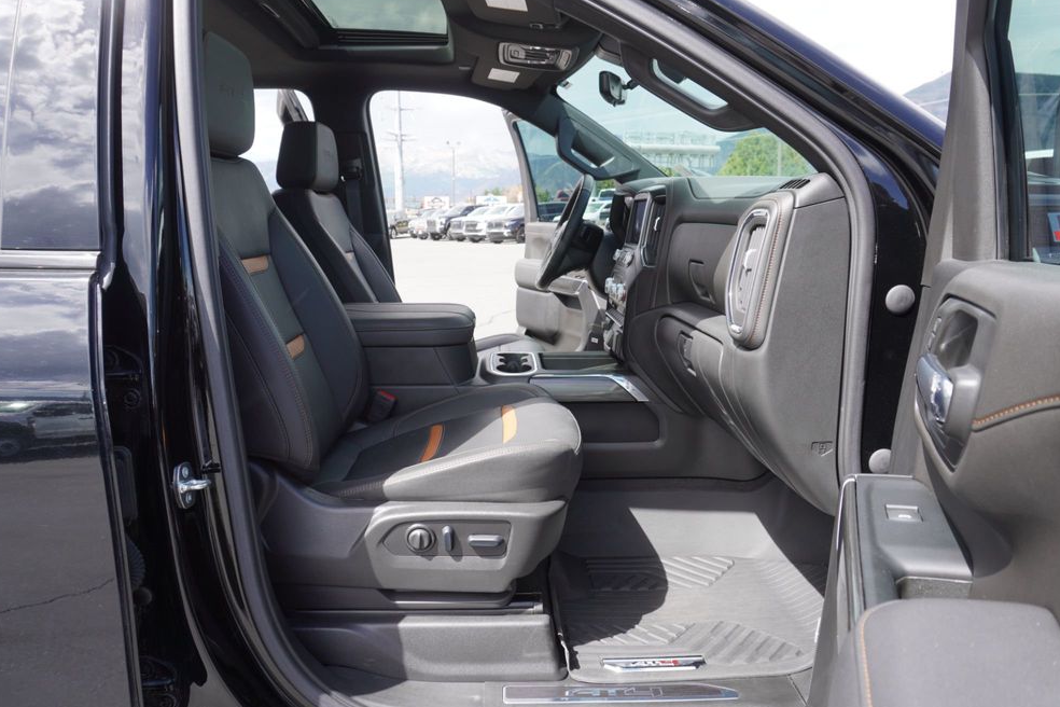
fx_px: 736
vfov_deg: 51.3
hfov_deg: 71.5
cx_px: 519
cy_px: 359
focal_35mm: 25
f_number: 5.6
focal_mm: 16
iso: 100
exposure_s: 1/125
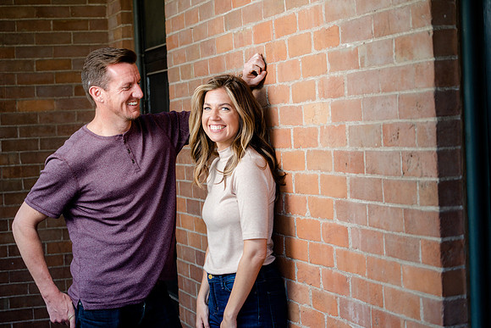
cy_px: 164
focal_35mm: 72
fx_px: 982
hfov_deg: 28.1
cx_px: 246
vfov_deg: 18.9
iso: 160
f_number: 4
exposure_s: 1/250
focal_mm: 72
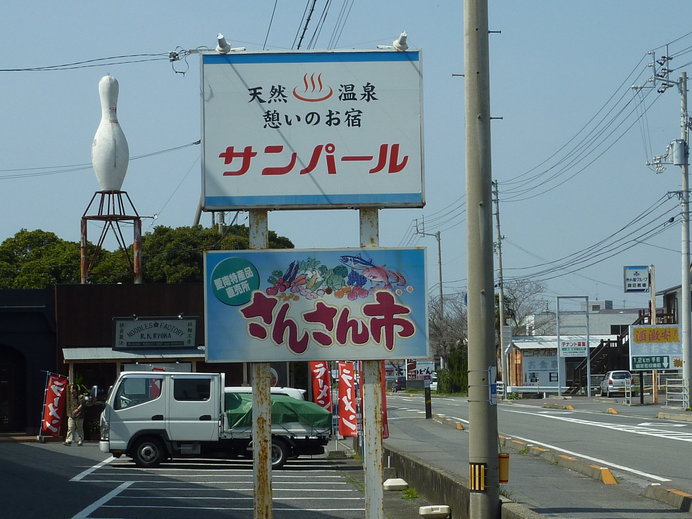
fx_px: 1999
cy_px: 260
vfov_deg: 14.8
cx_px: 346
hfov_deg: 19.6
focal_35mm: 100
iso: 80
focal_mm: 9.1
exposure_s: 1/640
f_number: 5.6
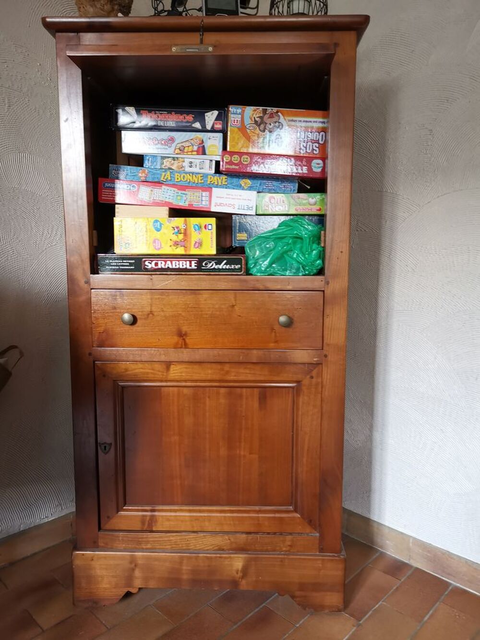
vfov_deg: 65.3
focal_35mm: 27
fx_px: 499
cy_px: 320
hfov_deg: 51.4
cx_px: 240
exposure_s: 1/33.3
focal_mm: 5.58
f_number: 1.8
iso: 400
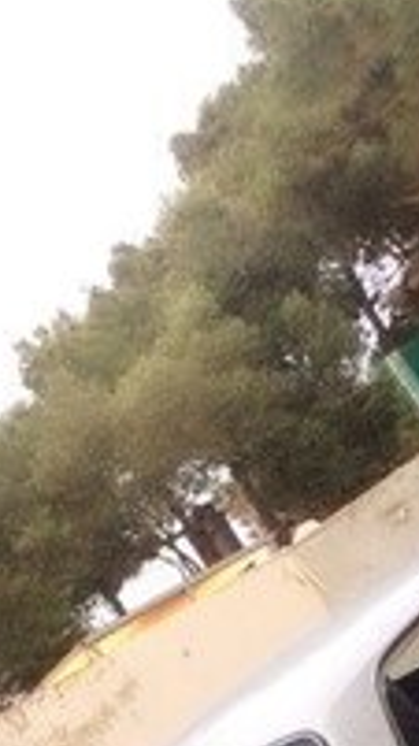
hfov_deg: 15.4
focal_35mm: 78
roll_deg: +34.4
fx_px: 1541
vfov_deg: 25.4
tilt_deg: -9.0
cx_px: 304
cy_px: 805
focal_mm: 4.15
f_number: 2.2
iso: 400
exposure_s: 1/17
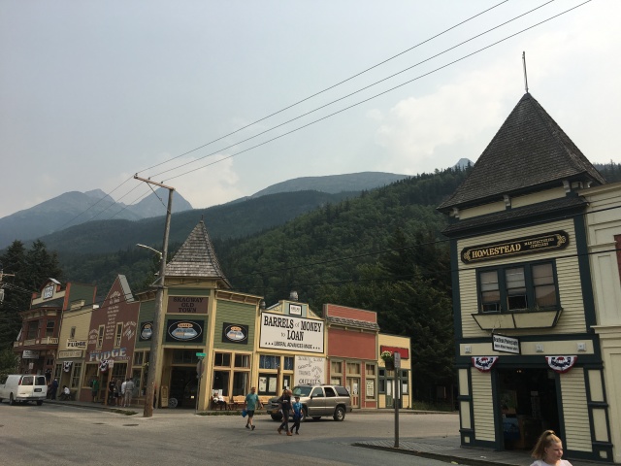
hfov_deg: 61.7
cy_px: 233
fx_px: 520
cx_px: 310
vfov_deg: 48.2
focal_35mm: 29
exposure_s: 1/2404
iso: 25
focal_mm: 4.15
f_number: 2.2
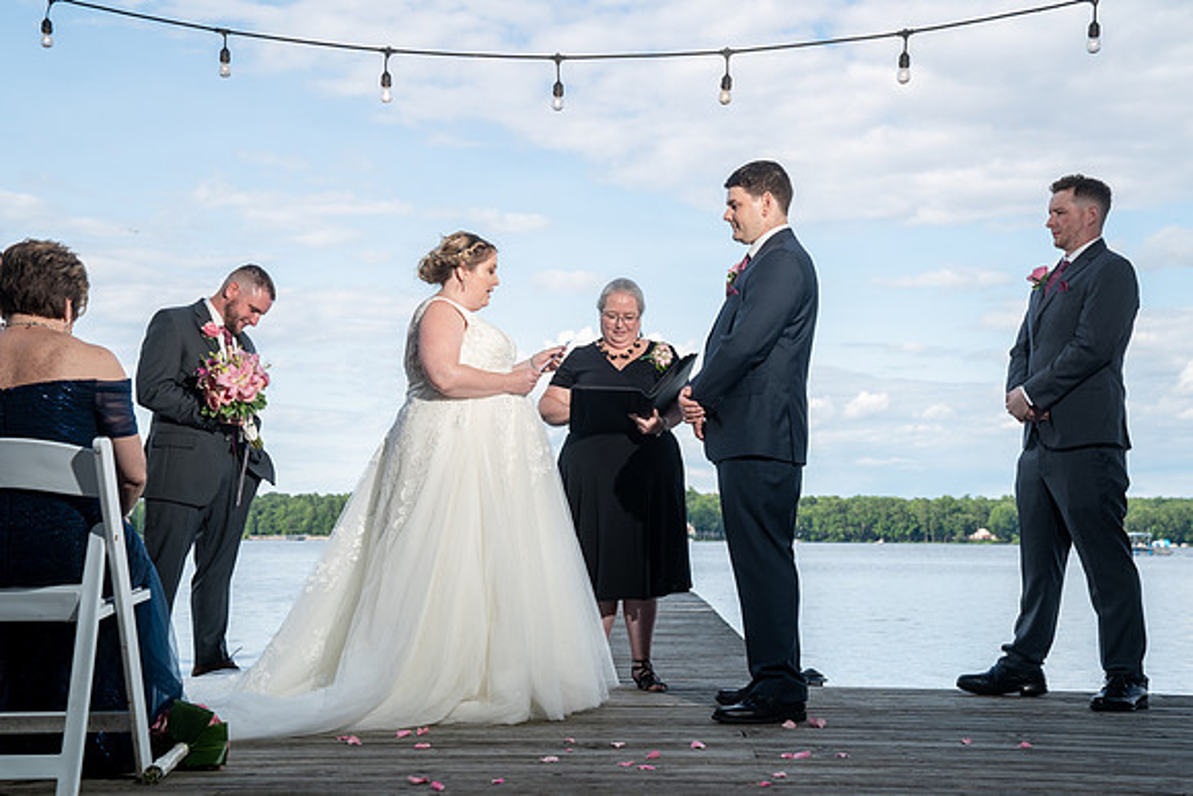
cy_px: 398
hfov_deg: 39.2
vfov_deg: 26.7
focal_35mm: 51
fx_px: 1677
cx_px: 592
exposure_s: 1/250
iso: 100
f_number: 5.6
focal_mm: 50
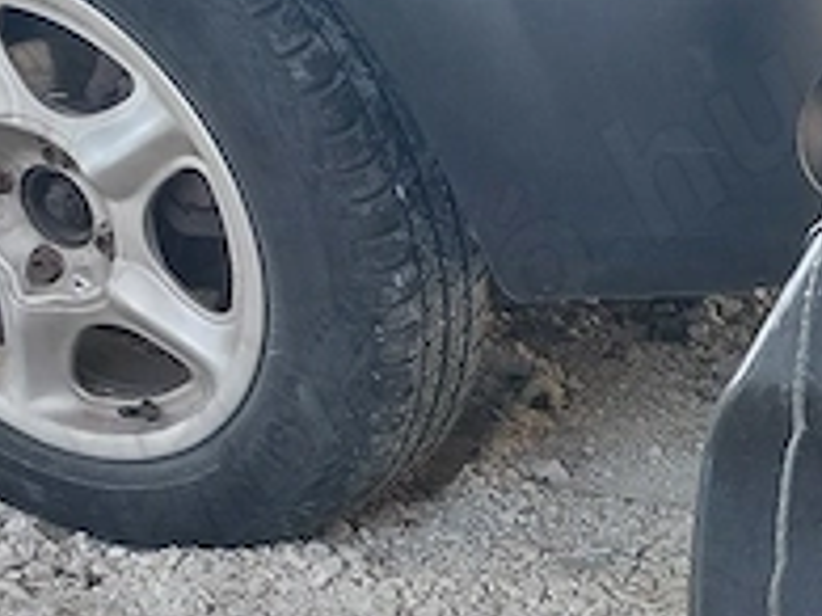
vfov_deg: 9.9
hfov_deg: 12.7
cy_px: 1548
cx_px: 1834
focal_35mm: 128
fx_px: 3038
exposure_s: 1/100
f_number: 1.8
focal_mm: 5.23
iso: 32
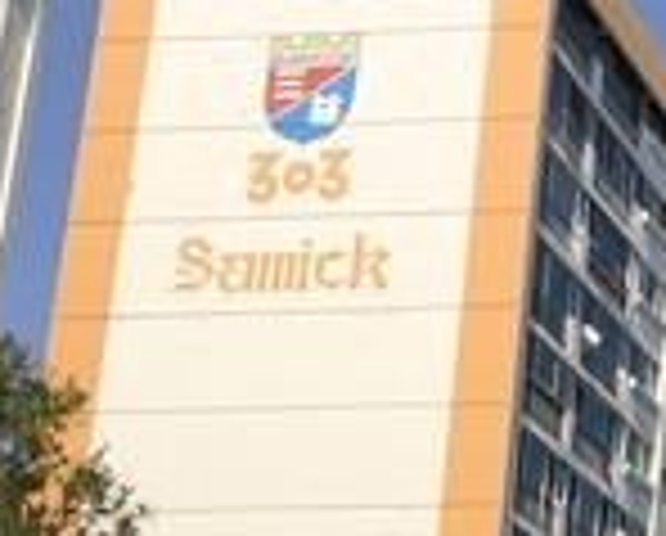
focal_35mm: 107
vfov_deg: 14.2
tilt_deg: +16.5
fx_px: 2113
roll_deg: +0.0
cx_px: 1228
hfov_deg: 15.3
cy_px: 547
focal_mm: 3.99
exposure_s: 1/2525
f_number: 1.8
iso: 20
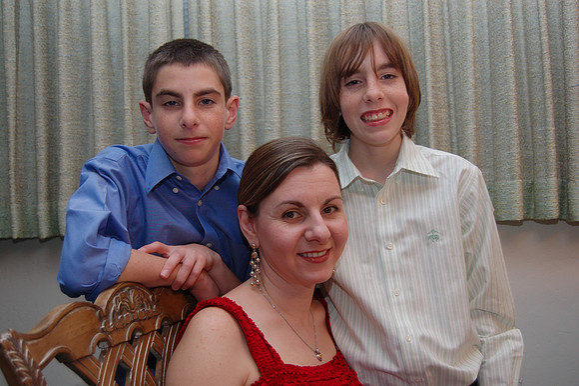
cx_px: 290
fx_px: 675
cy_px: 193
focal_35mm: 42
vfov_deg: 31.9
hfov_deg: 46.4
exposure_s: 1/60
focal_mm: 28
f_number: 4.2
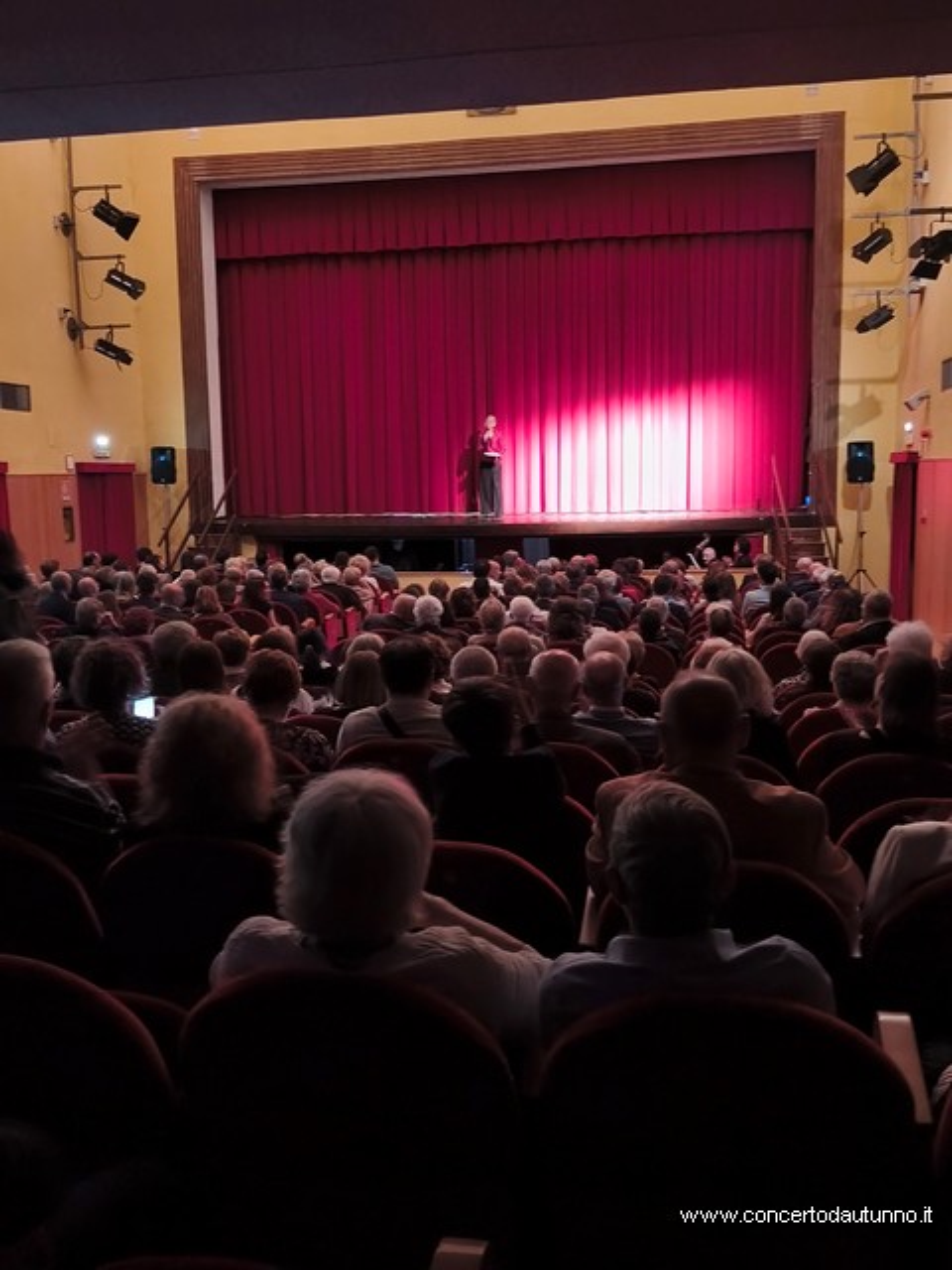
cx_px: 476
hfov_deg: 40.7
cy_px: 635
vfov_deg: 52.6
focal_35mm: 35
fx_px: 1283
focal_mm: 6.18
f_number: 1.65
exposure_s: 1/16.7
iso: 4000
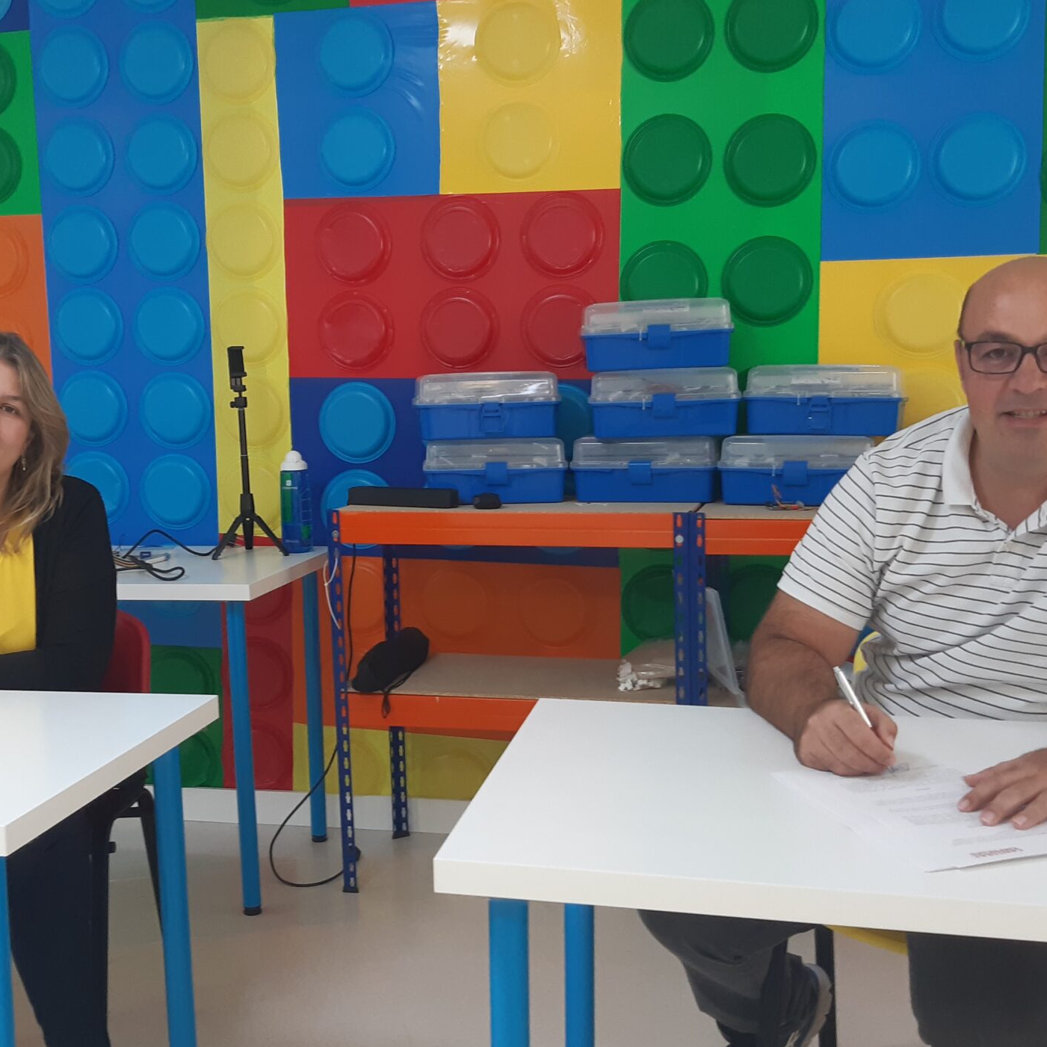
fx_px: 1437
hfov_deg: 39.9
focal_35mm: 42
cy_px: 539
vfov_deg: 40.0
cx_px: 427
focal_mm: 3.92
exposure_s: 1/50
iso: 125
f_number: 1.7
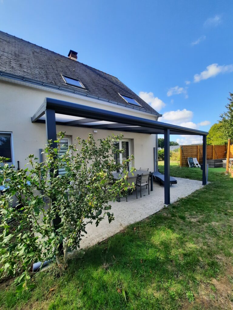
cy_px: 155
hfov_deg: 89.9
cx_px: 116
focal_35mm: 13
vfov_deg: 106.2
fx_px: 117
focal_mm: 1.74
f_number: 2.2
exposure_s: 1/646
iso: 40
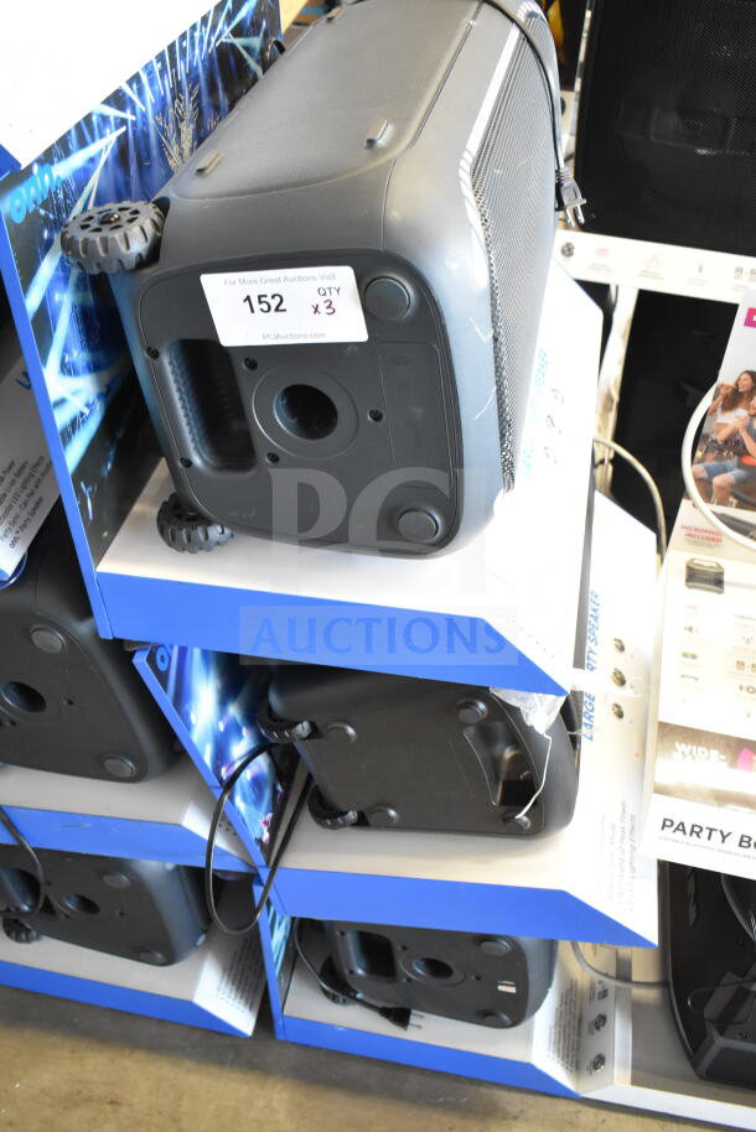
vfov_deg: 57.2
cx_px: 378
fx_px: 1039
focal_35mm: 33
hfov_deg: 40.0
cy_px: 566
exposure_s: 1/40
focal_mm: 22
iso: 2200
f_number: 3.8
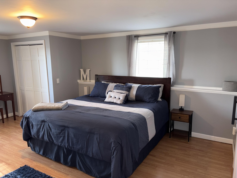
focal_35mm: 26
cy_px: 89
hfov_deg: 67.3
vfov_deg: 53.1
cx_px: 118
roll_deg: +0.9
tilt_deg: -9.9
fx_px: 178
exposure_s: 1/15
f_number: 1.6
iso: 64
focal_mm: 5.96
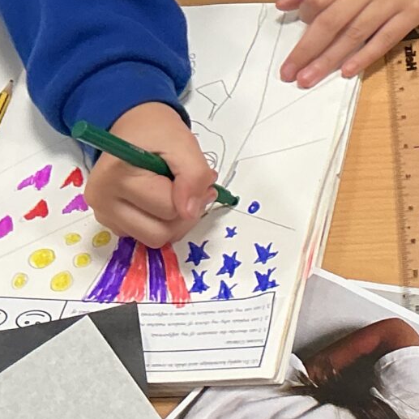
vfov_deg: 13.2
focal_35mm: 127
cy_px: -134
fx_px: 1739
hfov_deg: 12.5
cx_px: 774
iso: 64
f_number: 1.8
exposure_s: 1/60
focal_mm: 3
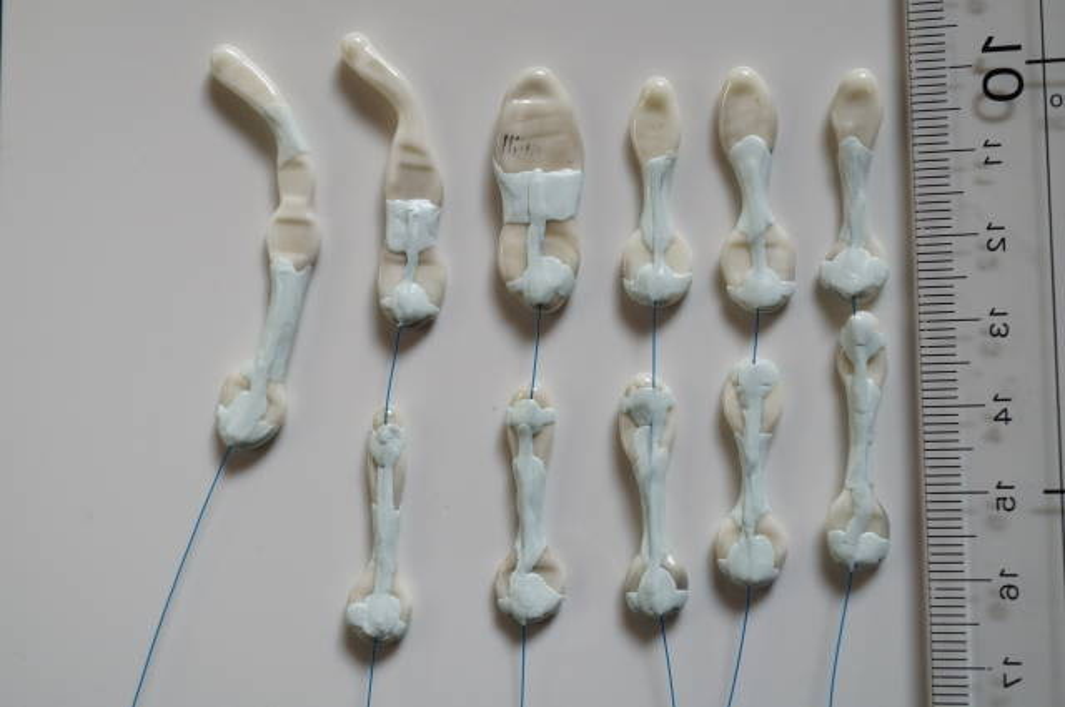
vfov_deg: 29.8
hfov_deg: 43.7
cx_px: 532
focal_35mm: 45
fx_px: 1330
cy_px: 354
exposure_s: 1/100
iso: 200
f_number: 5.6
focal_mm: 30
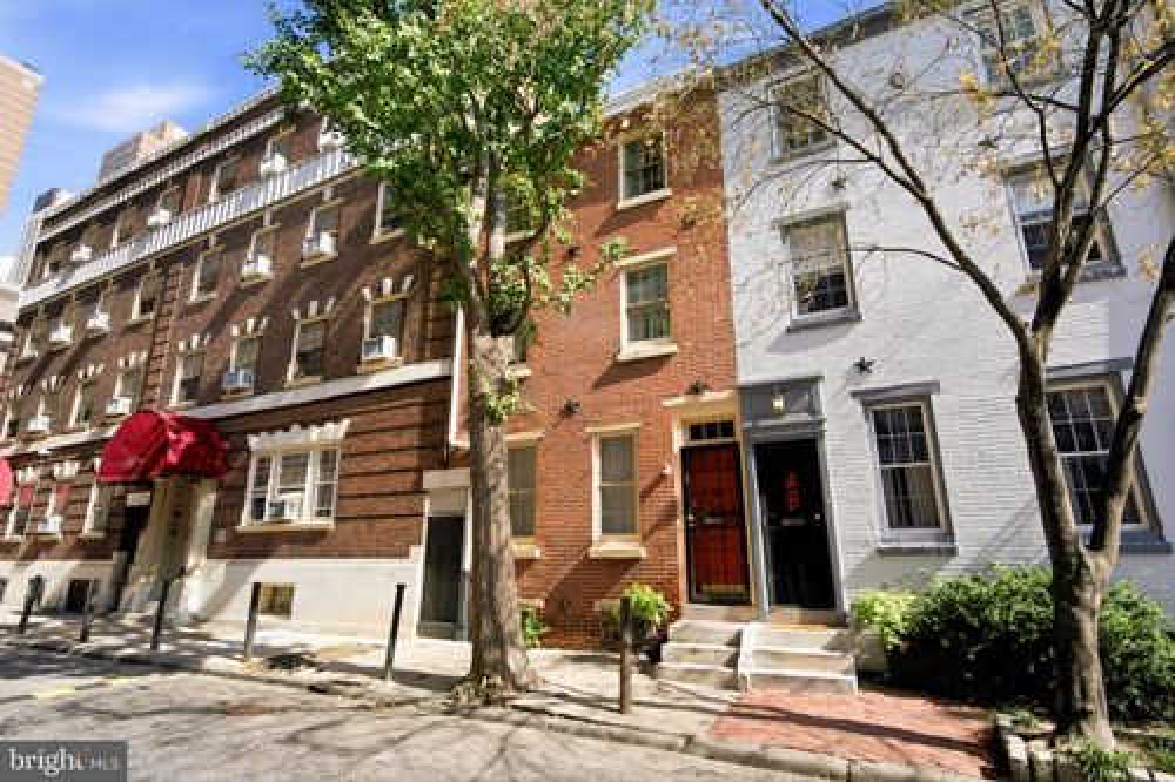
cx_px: 588
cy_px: 391
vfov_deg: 67.3
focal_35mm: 18
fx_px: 587
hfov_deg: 90.0
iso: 250
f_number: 8
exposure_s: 1/250
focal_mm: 18
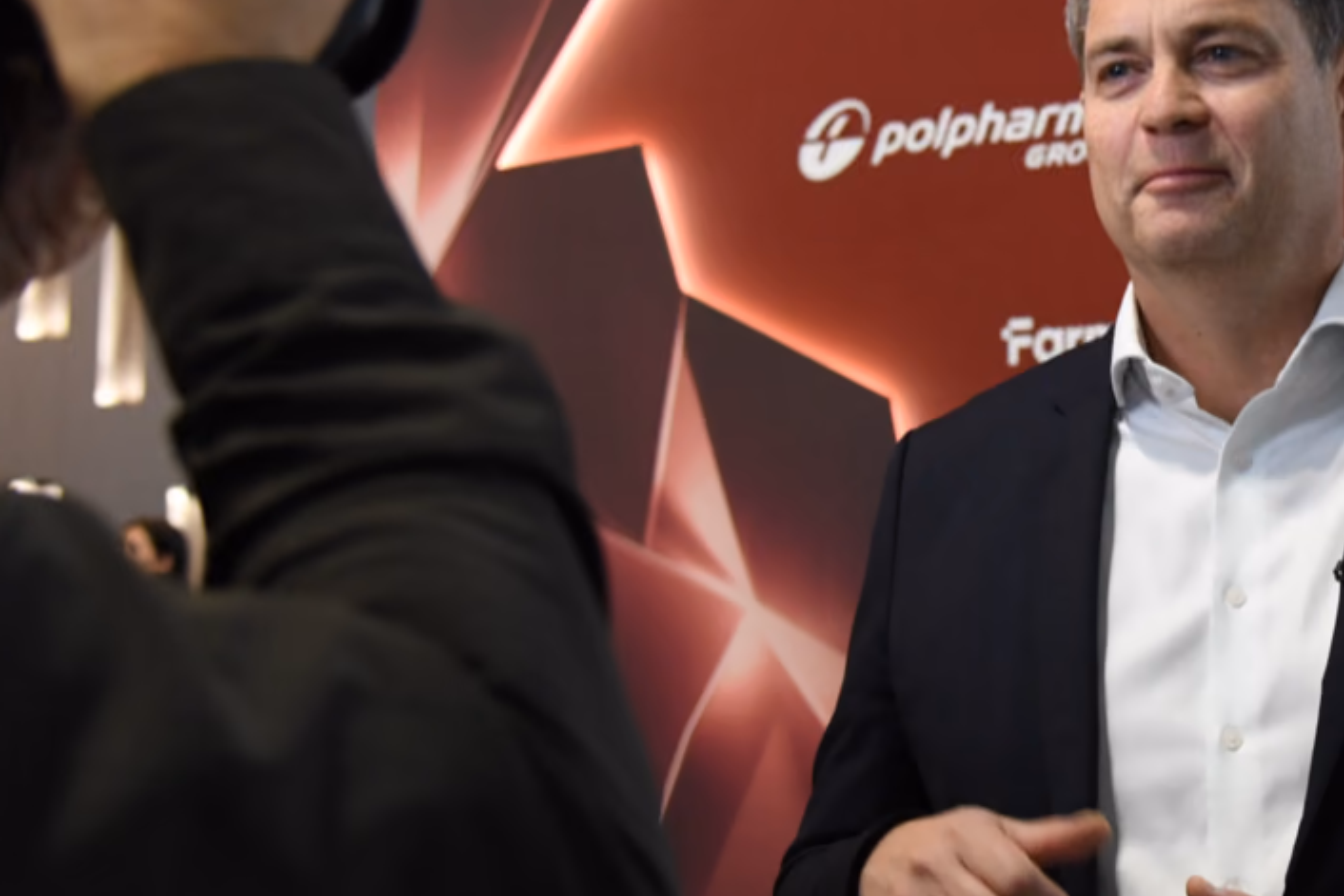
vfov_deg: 17.7
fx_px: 2875
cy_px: 337
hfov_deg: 25.5
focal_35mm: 77
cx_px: 1222
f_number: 4
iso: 2000
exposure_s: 1/160
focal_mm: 34
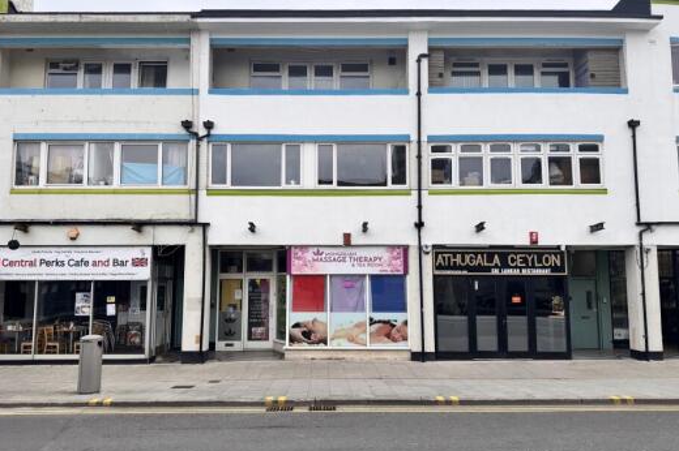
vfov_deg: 46.3
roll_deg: +0.2
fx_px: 528
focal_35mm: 28
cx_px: 328
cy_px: 222
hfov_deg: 65.5
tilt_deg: +5.6
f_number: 1.78
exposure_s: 1/1425
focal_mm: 6.76
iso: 80
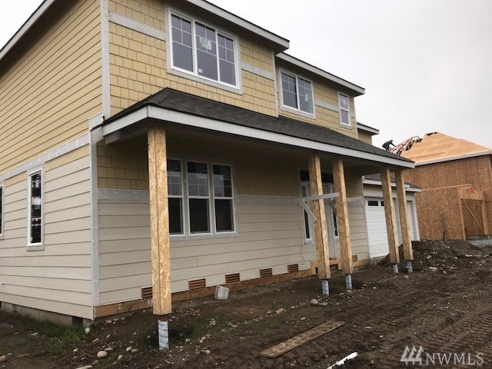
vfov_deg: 49.7
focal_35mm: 28
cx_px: 246
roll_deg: +2.6
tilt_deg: +9.3
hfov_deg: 63.4
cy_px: 184
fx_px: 398
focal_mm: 3.99
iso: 20
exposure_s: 1/709
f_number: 1.8
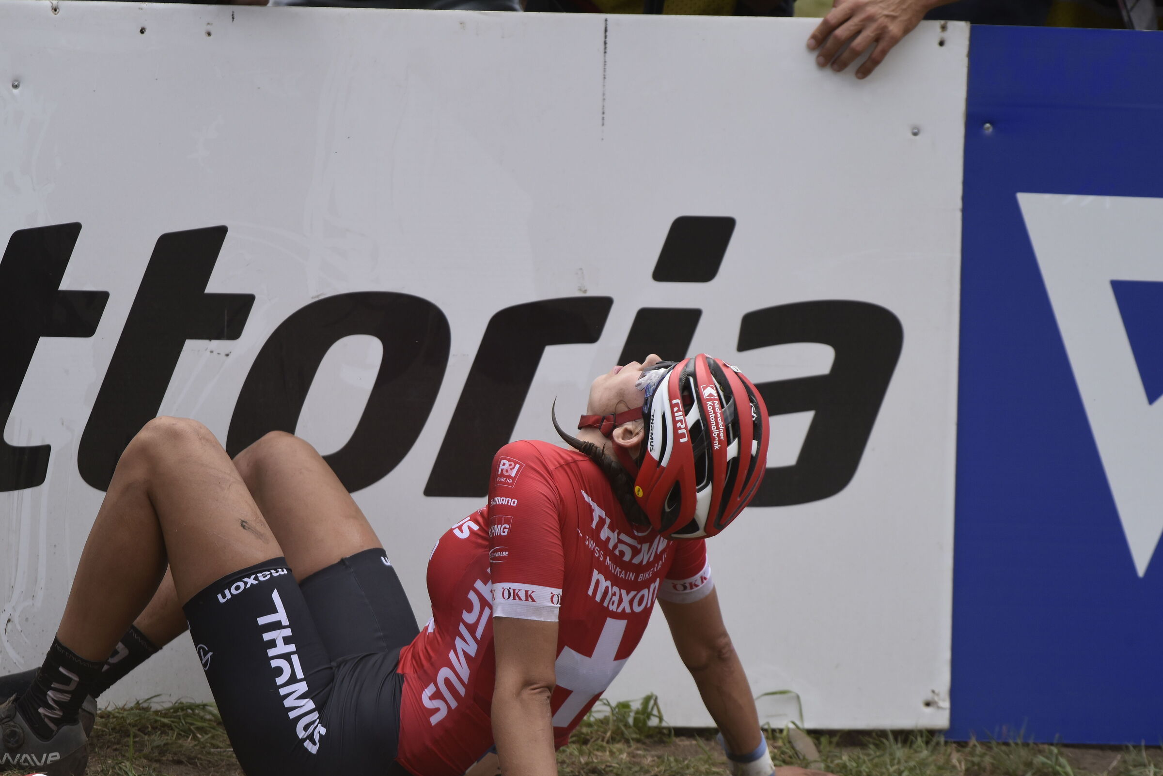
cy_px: 388
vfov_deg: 3.6
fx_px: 12280
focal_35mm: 380
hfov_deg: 5.4
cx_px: 582
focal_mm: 380
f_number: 5.6
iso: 640
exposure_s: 1/1250
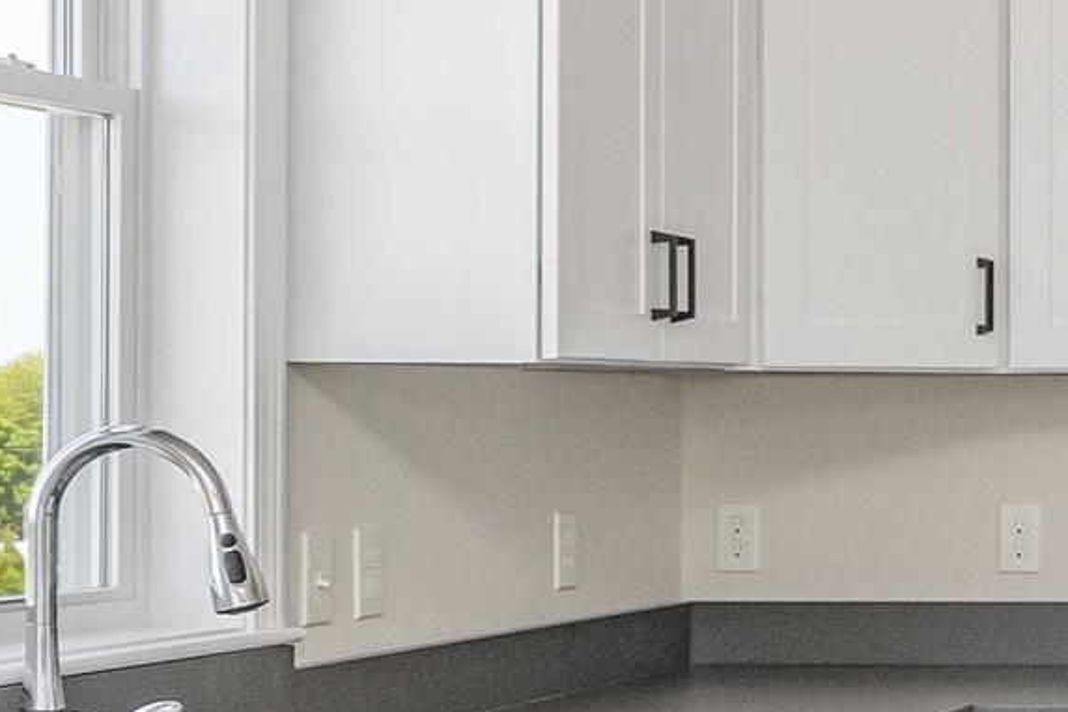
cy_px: 389
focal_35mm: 102
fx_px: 3025
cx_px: 1725
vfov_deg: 13.4
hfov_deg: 17.4
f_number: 6.3
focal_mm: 13
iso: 250
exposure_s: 1/100
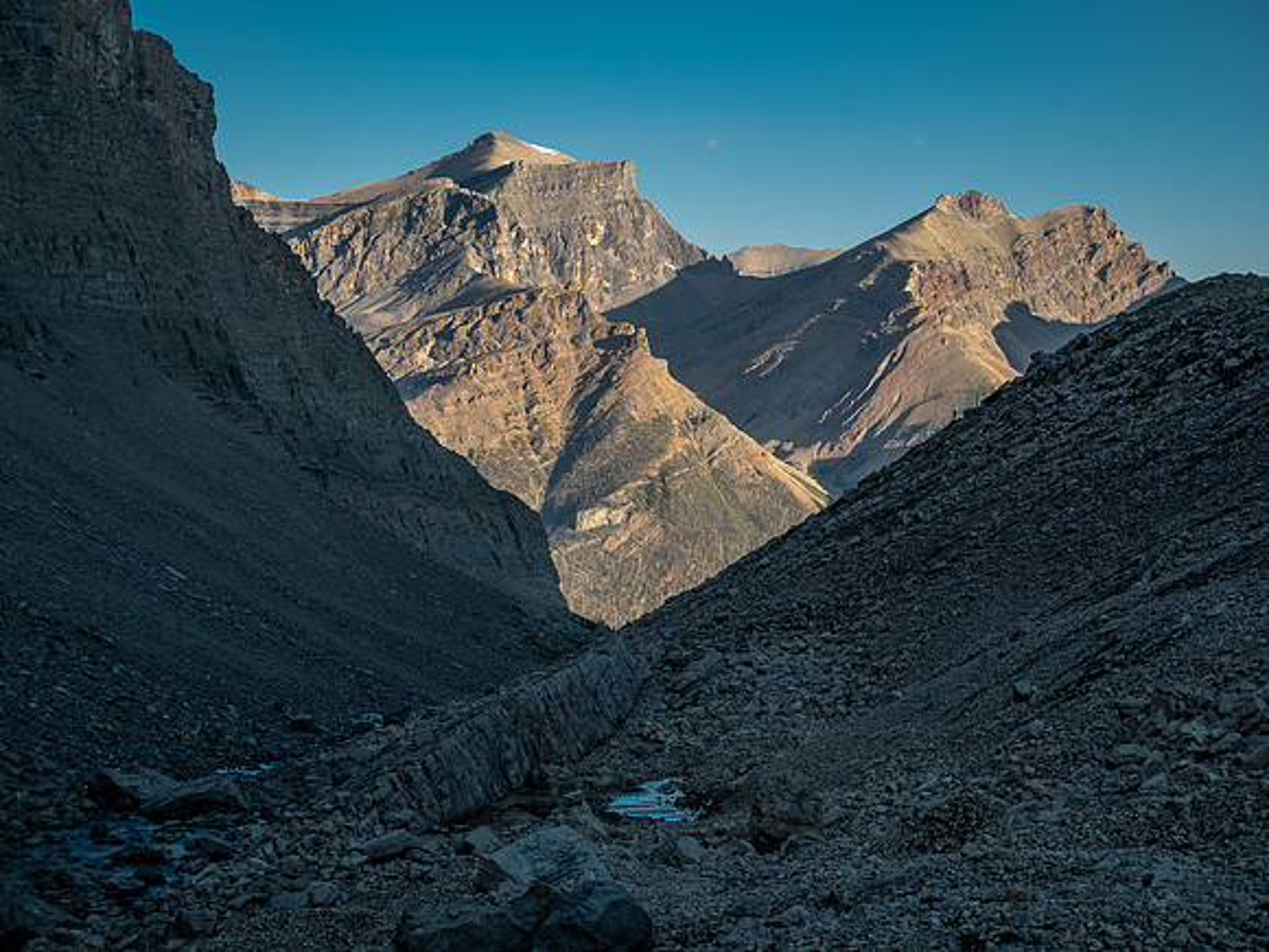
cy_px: 476
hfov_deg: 30.3
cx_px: 634
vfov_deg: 22.9
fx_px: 2346
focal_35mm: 64
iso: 200
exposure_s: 1/125
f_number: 8
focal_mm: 32
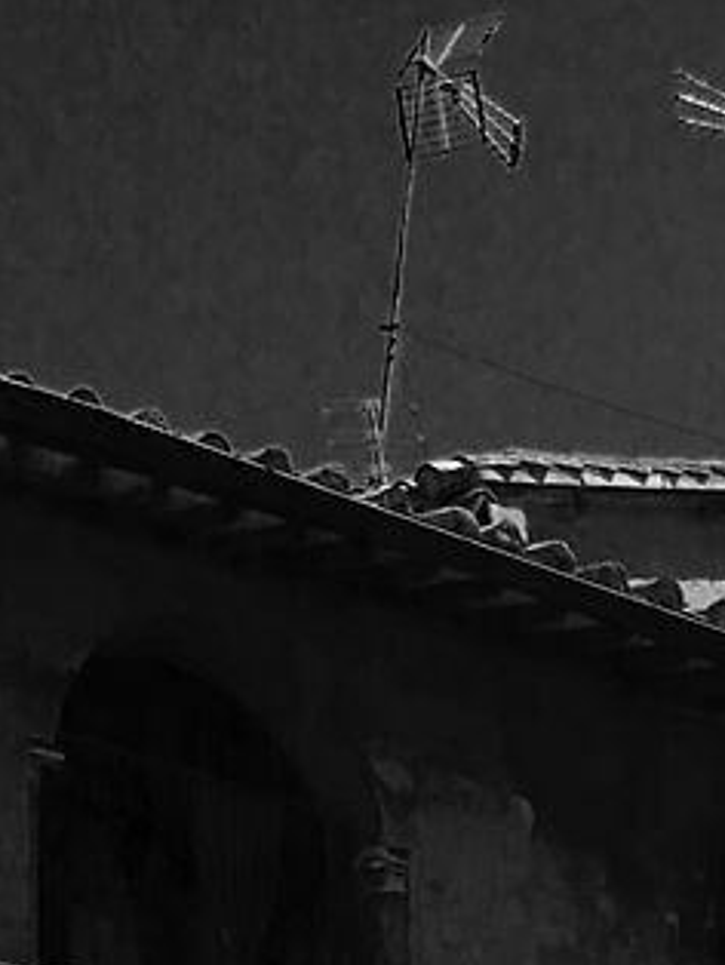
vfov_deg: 7.5
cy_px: 2993
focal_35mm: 229
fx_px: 6386
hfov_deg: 6.5
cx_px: -144
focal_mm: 15
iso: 200
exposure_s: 1/1000
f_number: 5.6
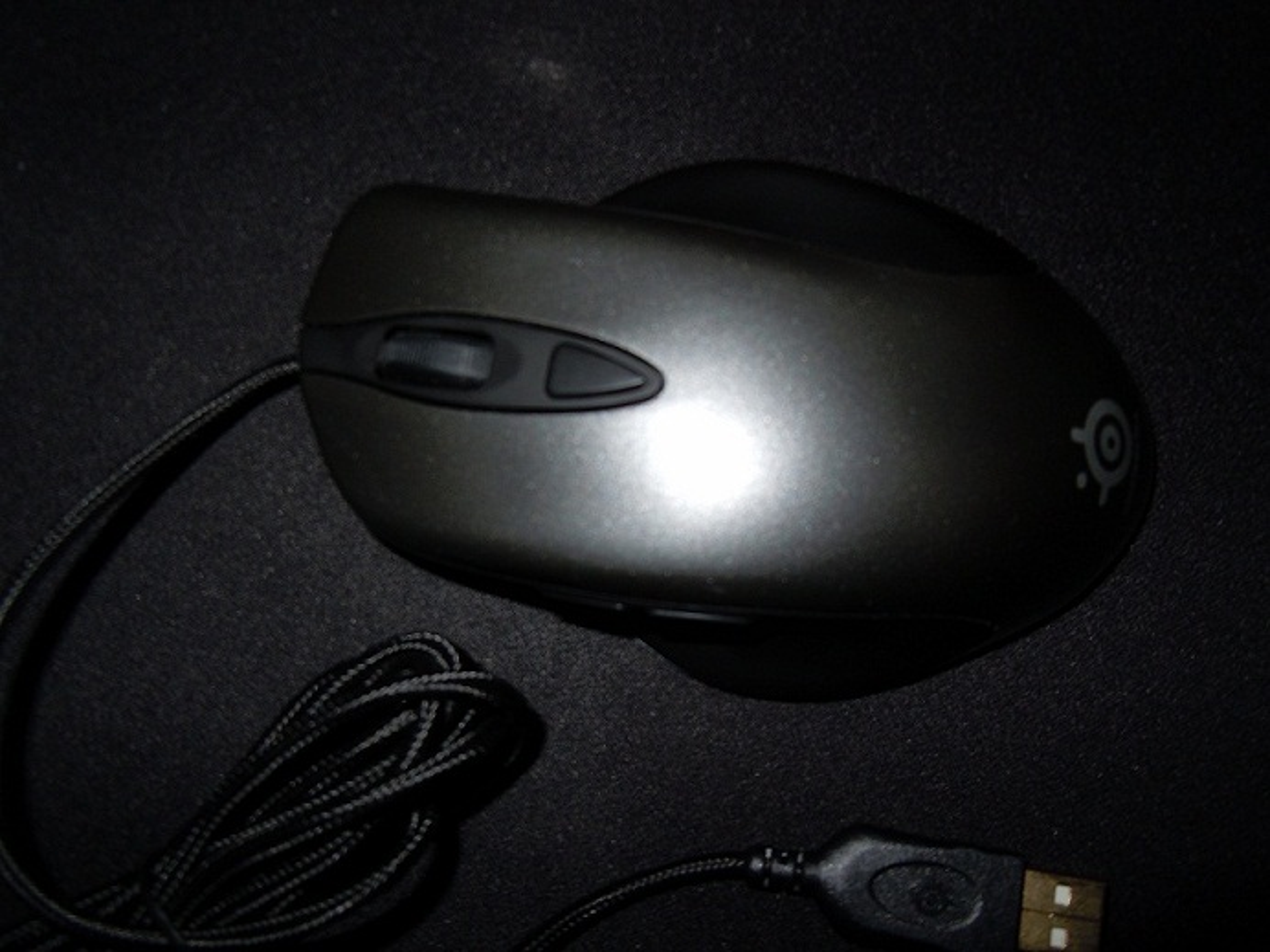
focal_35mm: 30
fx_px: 1101
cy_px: 476
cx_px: 635
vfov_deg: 46.8
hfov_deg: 60.0
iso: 100
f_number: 3.5
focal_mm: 5.4
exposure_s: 1/30
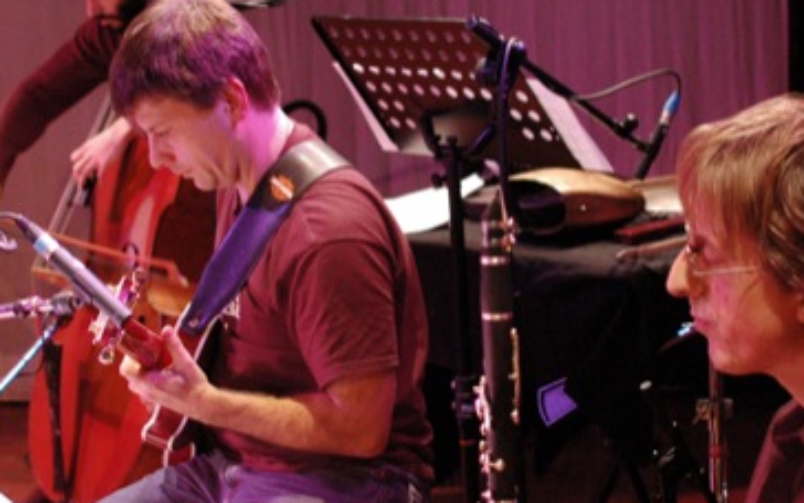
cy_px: 191
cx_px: 384
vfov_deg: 13.9
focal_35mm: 94
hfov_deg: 22.1
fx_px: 2059
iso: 1600
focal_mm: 35
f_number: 3.2
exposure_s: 1/40
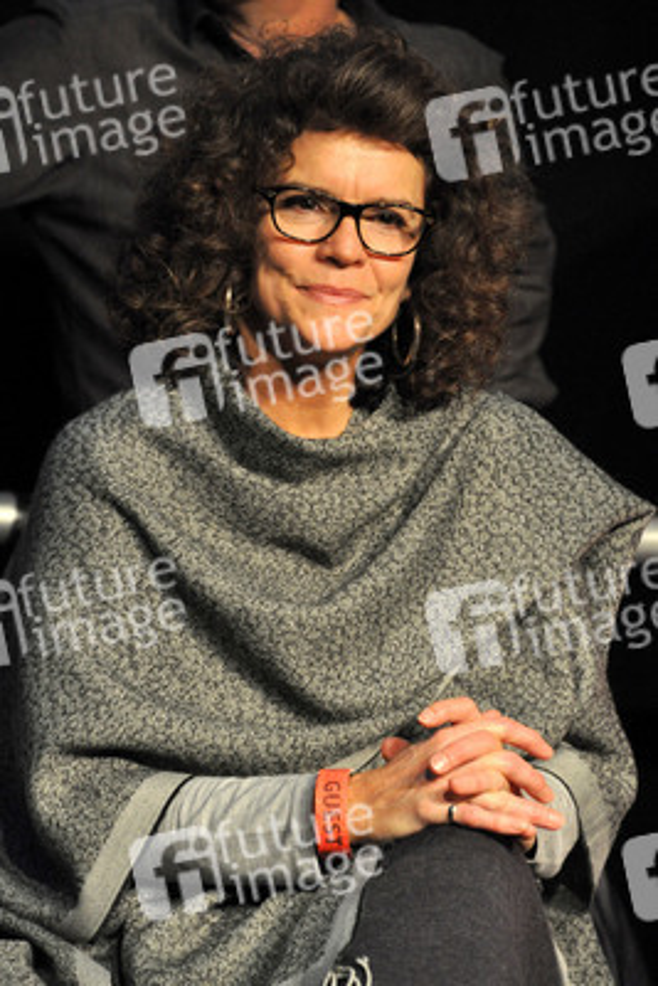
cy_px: 493
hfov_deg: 3.8
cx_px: 329
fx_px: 9861
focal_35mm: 360
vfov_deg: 5.7
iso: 2000
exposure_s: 1/160
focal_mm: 240
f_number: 5.6
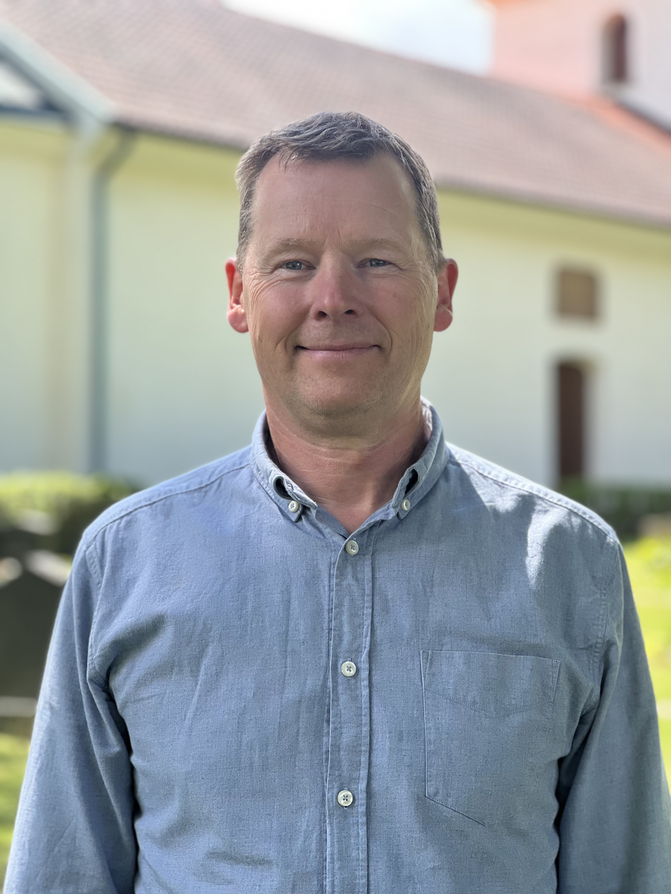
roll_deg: +0.2
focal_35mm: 77
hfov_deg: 19.1
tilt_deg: +3.0
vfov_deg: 25.3
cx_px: 336
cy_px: 447
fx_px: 1990
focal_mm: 9
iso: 40
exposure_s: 1/121
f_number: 2.8
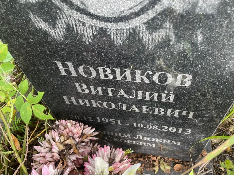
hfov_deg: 61.6
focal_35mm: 29
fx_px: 196
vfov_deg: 48.2
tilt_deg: -55.9
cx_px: 125
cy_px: 93
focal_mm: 4.2
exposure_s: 1/121
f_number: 1.6
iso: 40
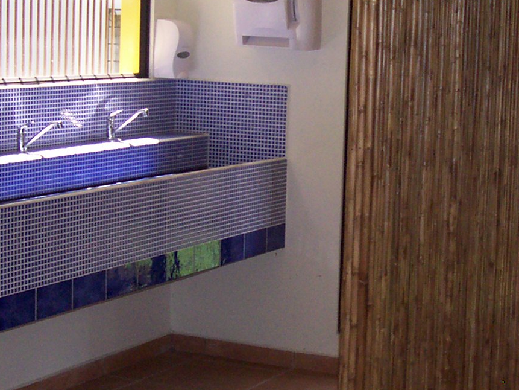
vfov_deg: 16.2
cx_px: 374
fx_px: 1365
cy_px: 146
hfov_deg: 21.4
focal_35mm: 91
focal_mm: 5.6
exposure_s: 1/112
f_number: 2.7
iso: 140
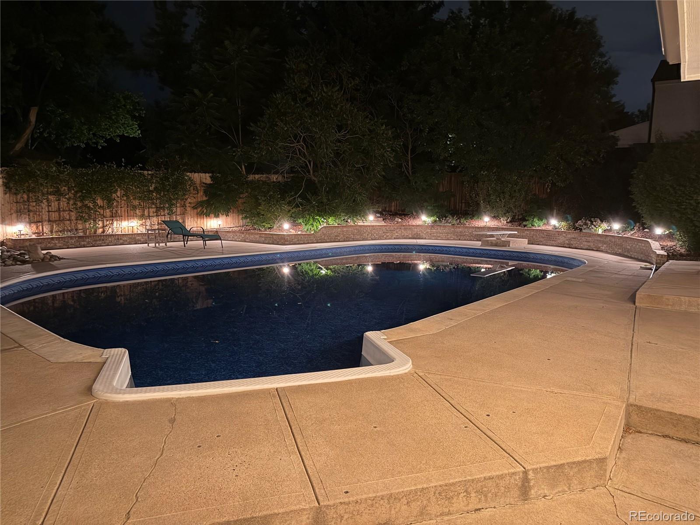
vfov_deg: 56.8
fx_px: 485
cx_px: 350
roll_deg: -0.9
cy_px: 262
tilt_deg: -7.5
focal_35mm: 24
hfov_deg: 71.6
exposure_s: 1/9
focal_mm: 6.76
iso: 1000
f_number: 1.78
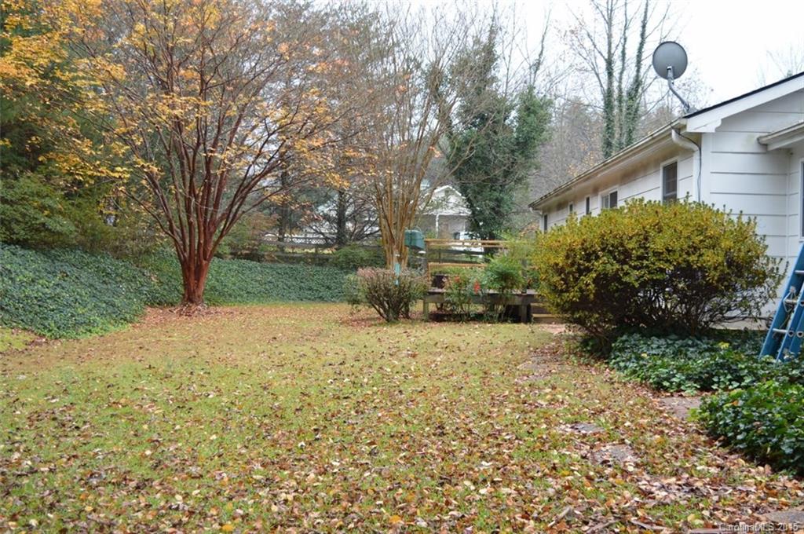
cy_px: 267
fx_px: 937
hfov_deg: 46.5
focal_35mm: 42
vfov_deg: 31.8
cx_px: 402
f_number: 5.6
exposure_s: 1/125
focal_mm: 28
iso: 280
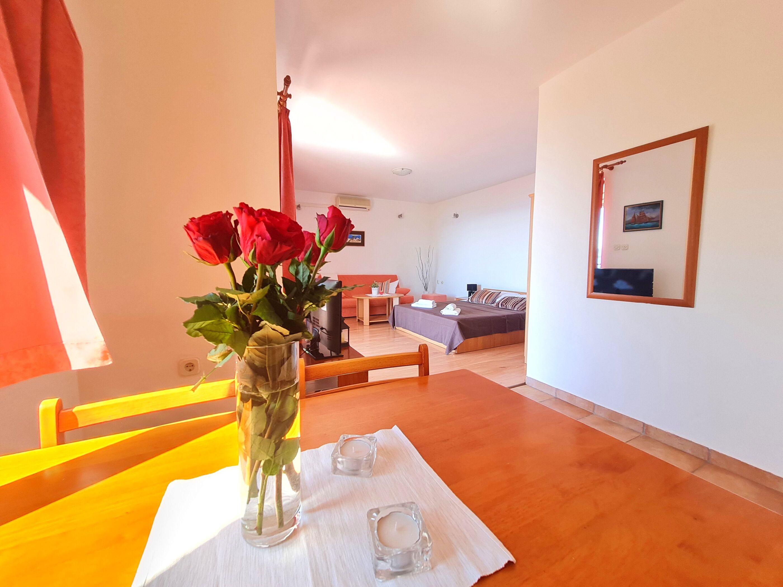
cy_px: 294
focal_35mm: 13
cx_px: 392
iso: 125
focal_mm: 1.74
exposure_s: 1/50
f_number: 2.2
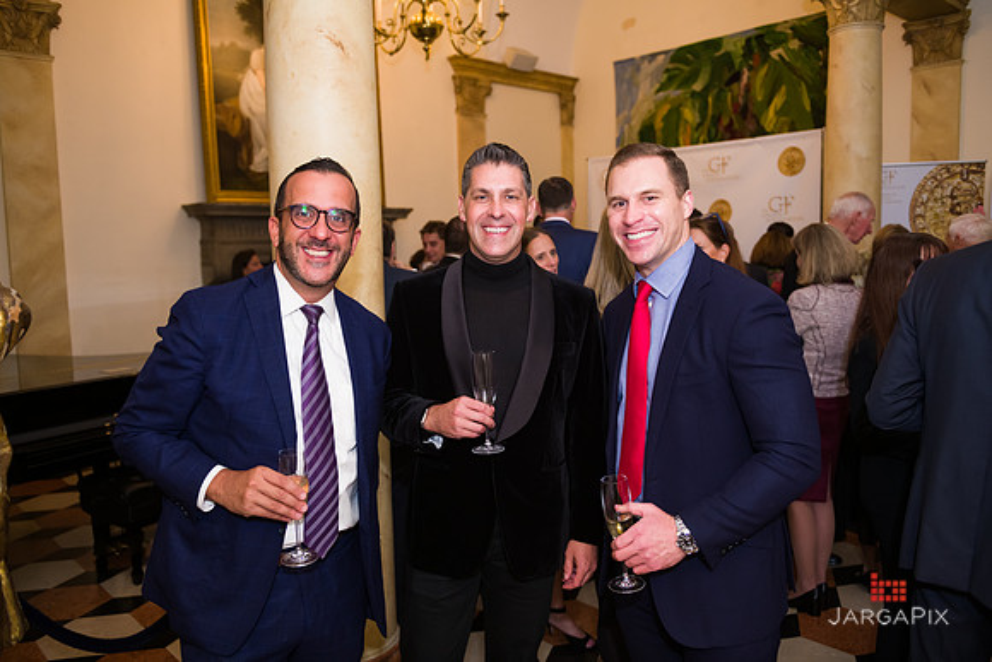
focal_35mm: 29
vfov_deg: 45.0
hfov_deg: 63.6
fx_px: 799
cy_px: 331
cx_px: 496
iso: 1000
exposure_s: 1/125
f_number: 3.2
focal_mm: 29
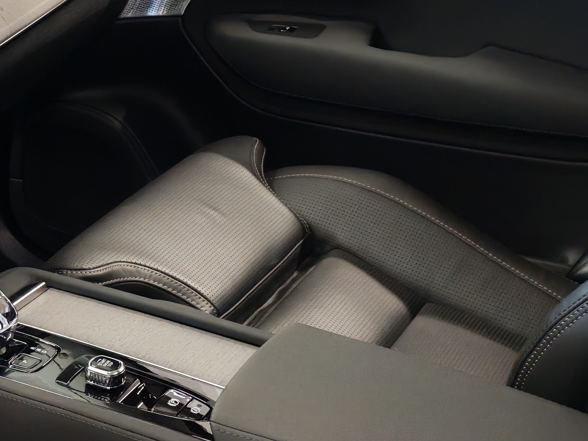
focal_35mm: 76
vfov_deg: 19.4
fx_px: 1291
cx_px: -178
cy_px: 249
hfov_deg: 22.8
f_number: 1.9
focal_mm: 6.12
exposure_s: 1/50
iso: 1281
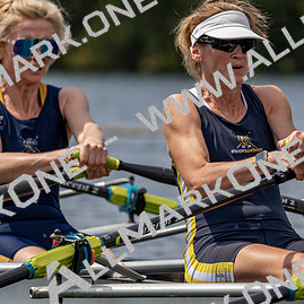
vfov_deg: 3.2
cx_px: 276
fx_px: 5425
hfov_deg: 3.2
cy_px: 135
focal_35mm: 546
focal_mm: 298
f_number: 5.6
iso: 200
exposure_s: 1/1600
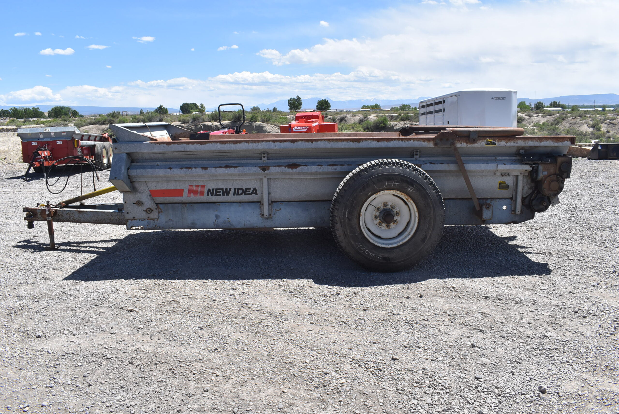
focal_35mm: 27
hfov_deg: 67.3
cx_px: 310
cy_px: 207
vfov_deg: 48.0
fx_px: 465
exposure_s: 1/400
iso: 200
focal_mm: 18
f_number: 10
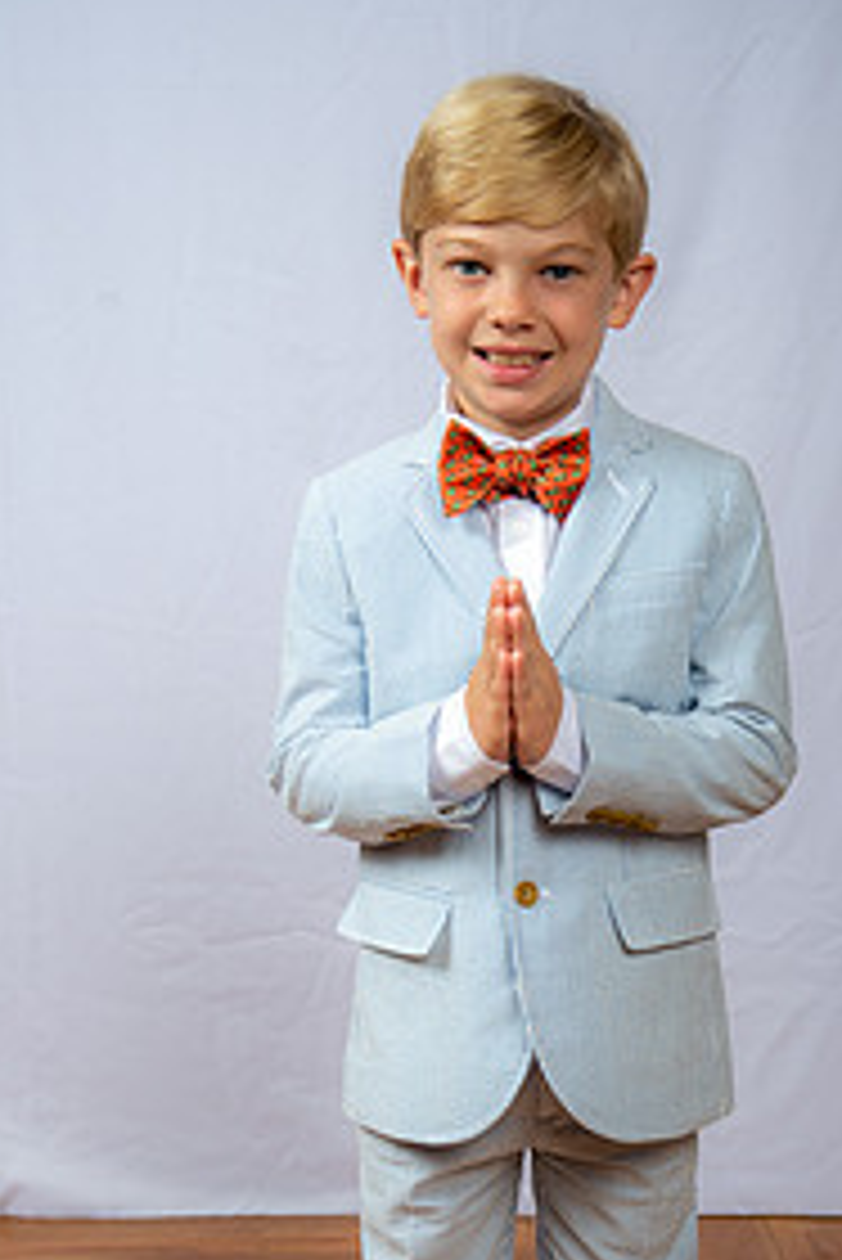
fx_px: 2698
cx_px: 547
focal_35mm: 77
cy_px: 922
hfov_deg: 17.7
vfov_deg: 26.0
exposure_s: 1/200
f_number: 6.3
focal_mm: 48
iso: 250
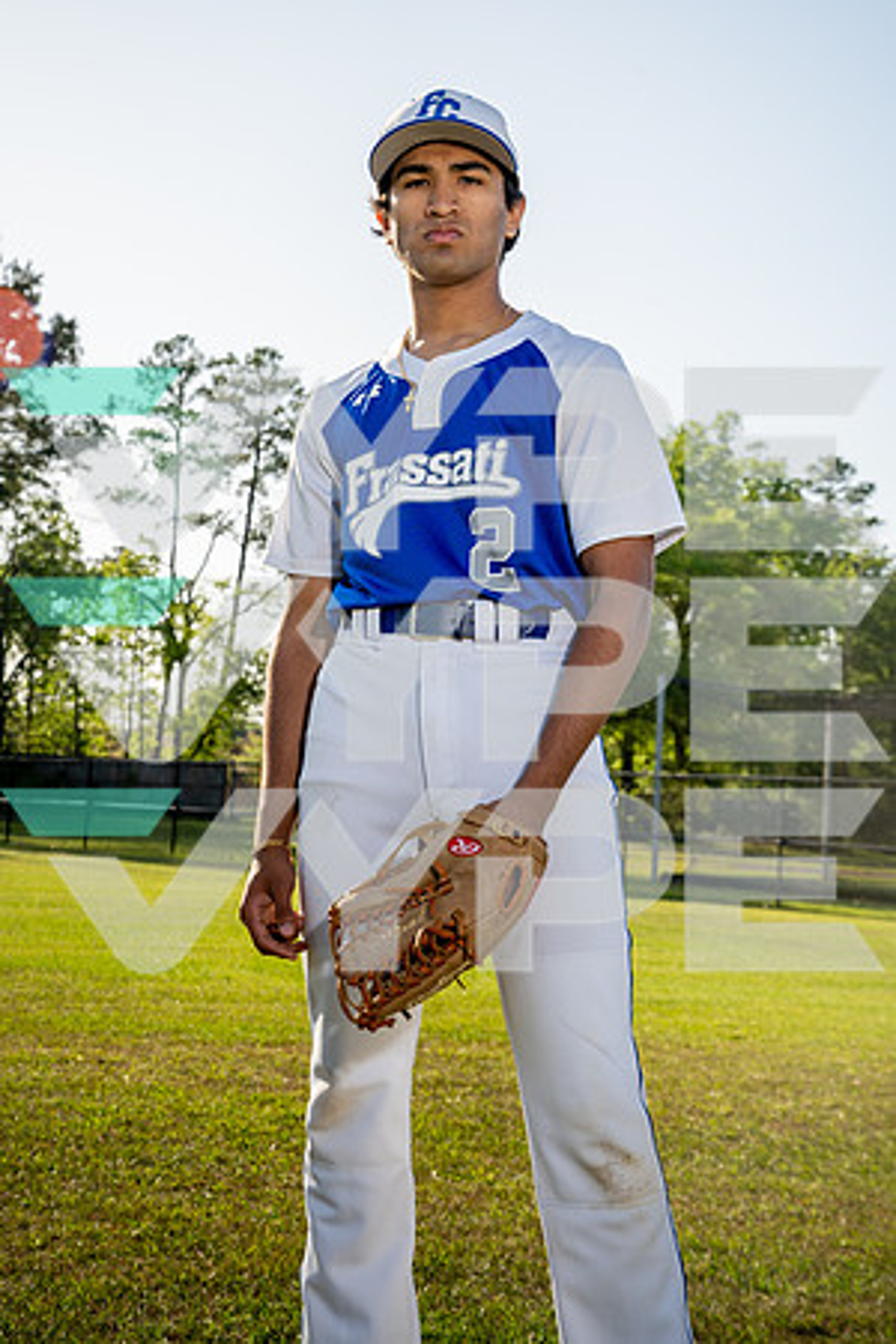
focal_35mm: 57
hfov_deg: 23.8
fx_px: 2128
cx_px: 448
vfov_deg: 35.1
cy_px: 672
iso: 200
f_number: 8
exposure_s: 1/250
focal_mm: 57
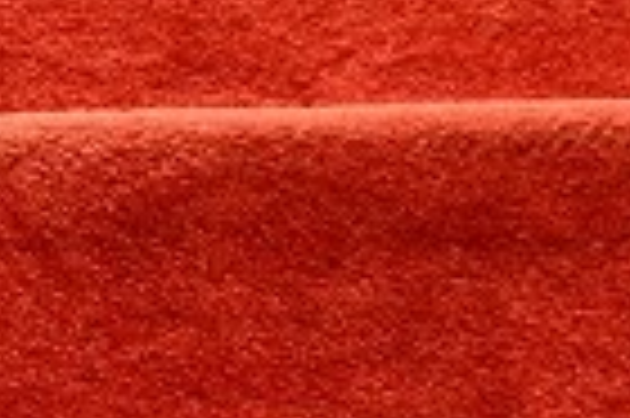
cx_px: -963
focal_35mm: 1148
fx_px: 20066
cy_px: 261
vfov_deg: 1.2
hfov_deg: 1.8
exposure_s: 1/250
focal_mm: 105
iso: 1400
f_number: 5.6
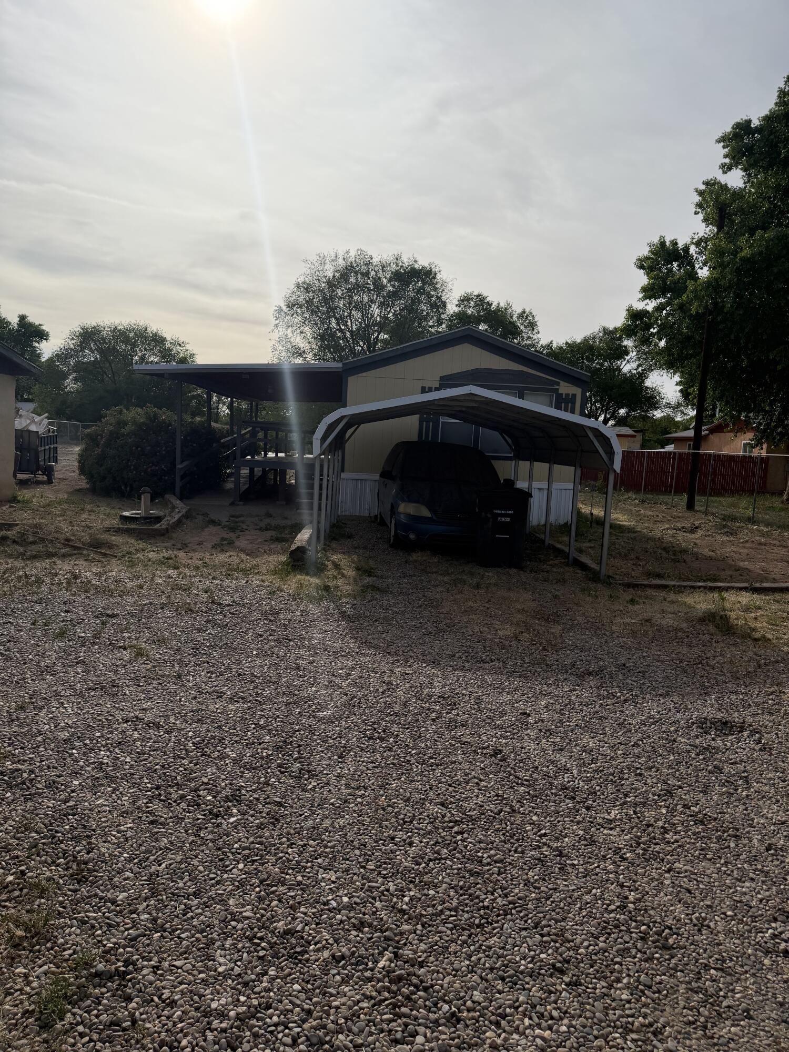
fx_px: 729
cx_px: 394
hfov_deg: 56.8
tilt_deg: -6.4
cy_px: 526
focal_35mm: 24
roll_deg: -3.3
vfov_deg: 71.6
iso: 80
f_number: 1.78
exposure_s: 1/11905
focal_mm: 6.76
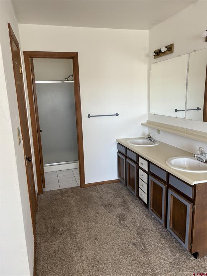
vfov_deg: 67.3
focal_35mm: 26
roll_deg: +1.4
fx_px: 207
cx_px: 104
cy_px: 138
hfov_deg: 53.1
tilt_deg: -11.9
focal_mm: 5.96
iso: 80
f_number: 1.6
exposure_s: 1/121
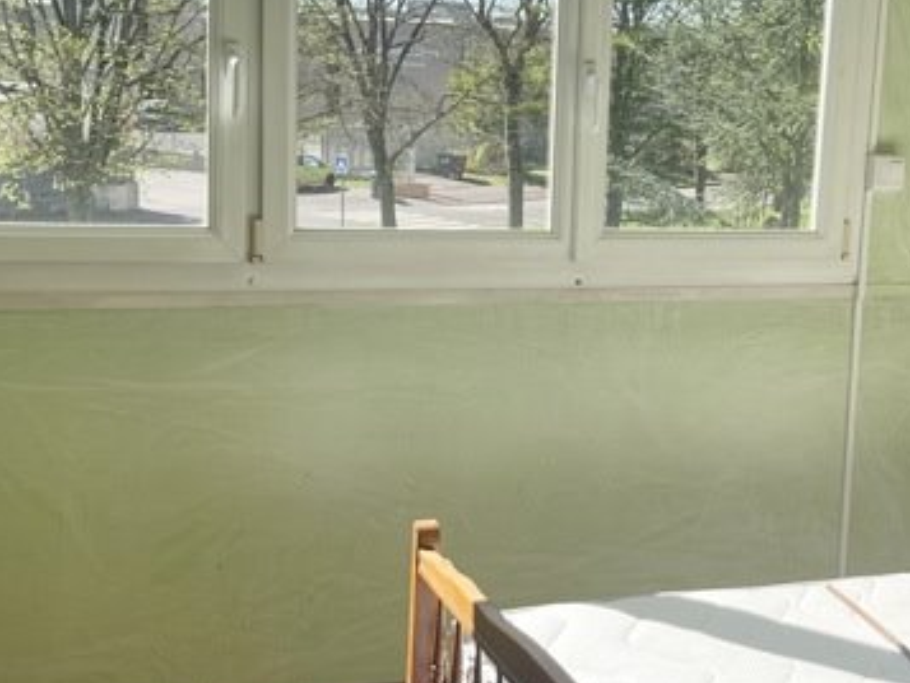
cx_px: 681
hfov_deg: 33.7
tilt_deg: -10.2
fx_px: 1473
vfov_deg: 26.1
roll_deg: -3.3
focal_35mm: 56
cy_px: 339
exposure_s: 1/1513
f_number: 1.6
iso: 32
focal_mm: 5.1
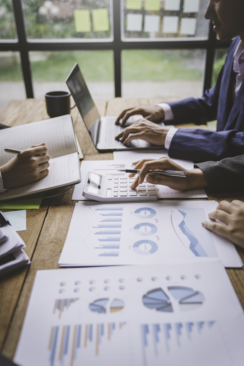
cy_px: 183
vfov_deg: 55.8
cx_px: 122
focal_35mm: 34
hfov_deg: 38.9
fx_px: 346
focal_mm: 34
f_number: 2.8
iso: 200
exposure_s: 1/320
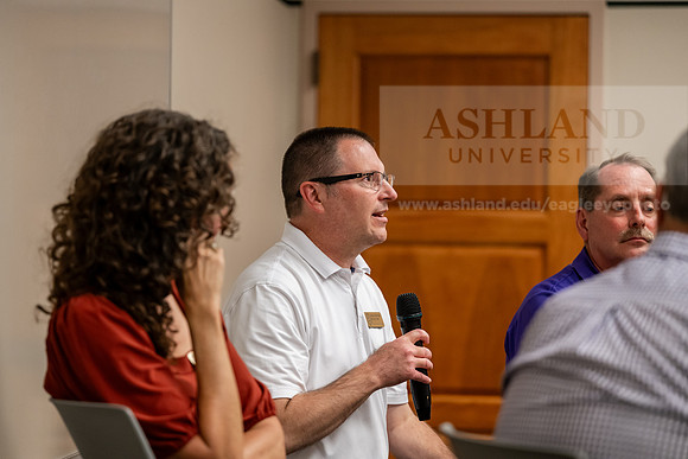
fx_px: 2198
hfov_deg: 17.8
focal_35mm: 115
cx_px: 344
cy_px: 230
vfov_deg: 11.9
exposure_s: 1/200
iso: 2000
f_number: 2.8
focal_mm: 115
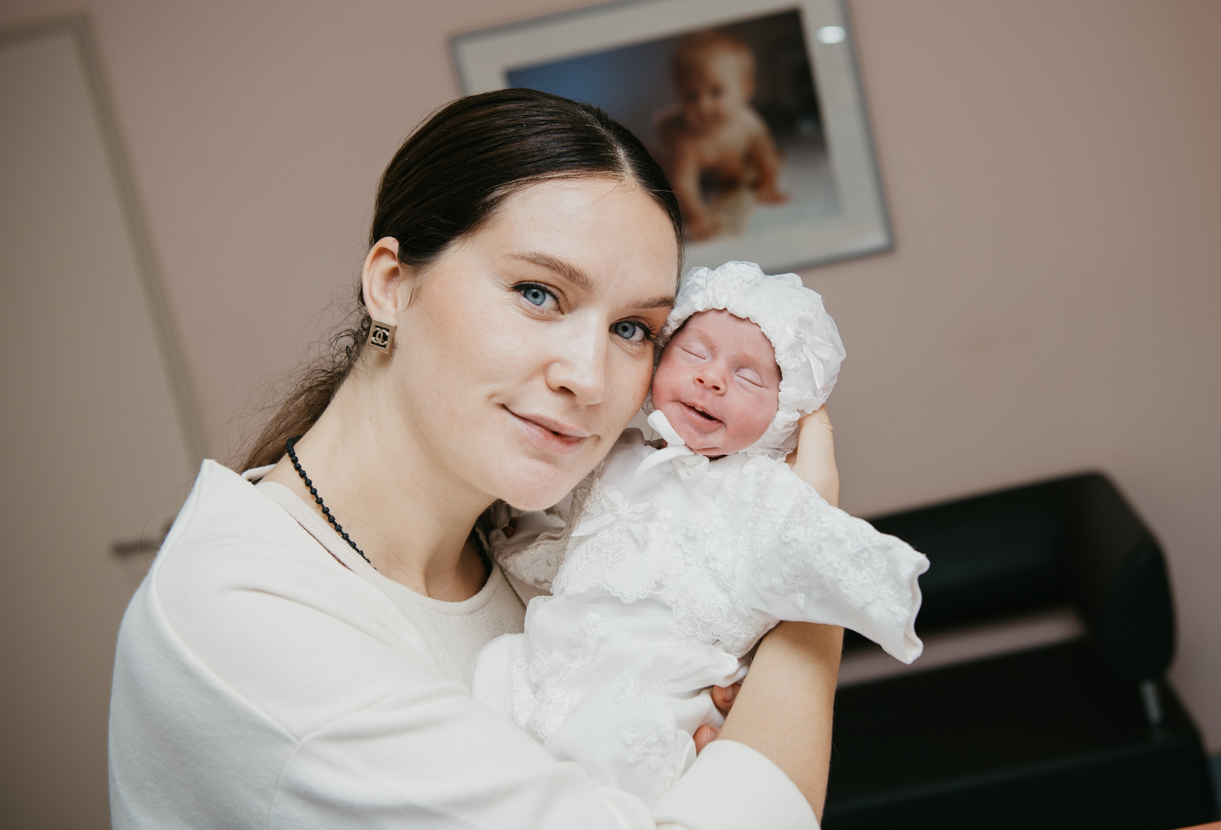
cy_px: 342
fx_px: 1870
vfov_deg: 25.0
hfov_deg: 36.0
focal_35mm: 55
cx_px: 732
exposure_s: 1/160
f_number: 4
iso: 80
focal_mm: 46
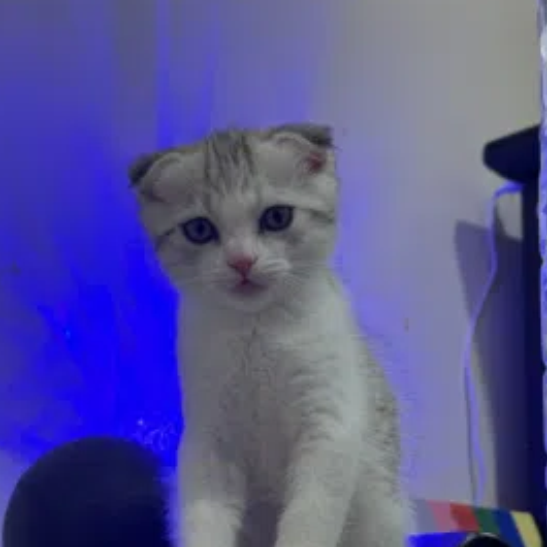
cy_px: 367
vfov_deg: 26.7
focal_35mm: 64
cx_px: 248
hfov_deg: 26.9
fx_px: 1144
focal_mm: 6.76
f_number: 1.78
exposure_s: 1/52
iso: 125
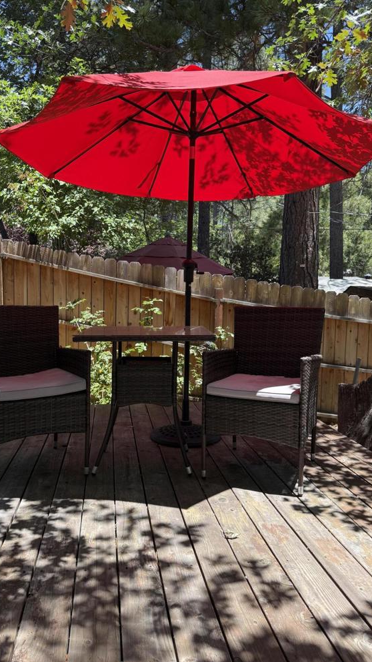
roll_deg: -0.5
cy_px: 330
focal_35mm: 27
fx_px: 473
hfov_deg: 42.9
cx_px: 172
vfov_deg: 69.9
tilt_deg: -2.3
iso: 100
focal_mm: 6.76
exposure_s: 1/1211
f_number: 1.78
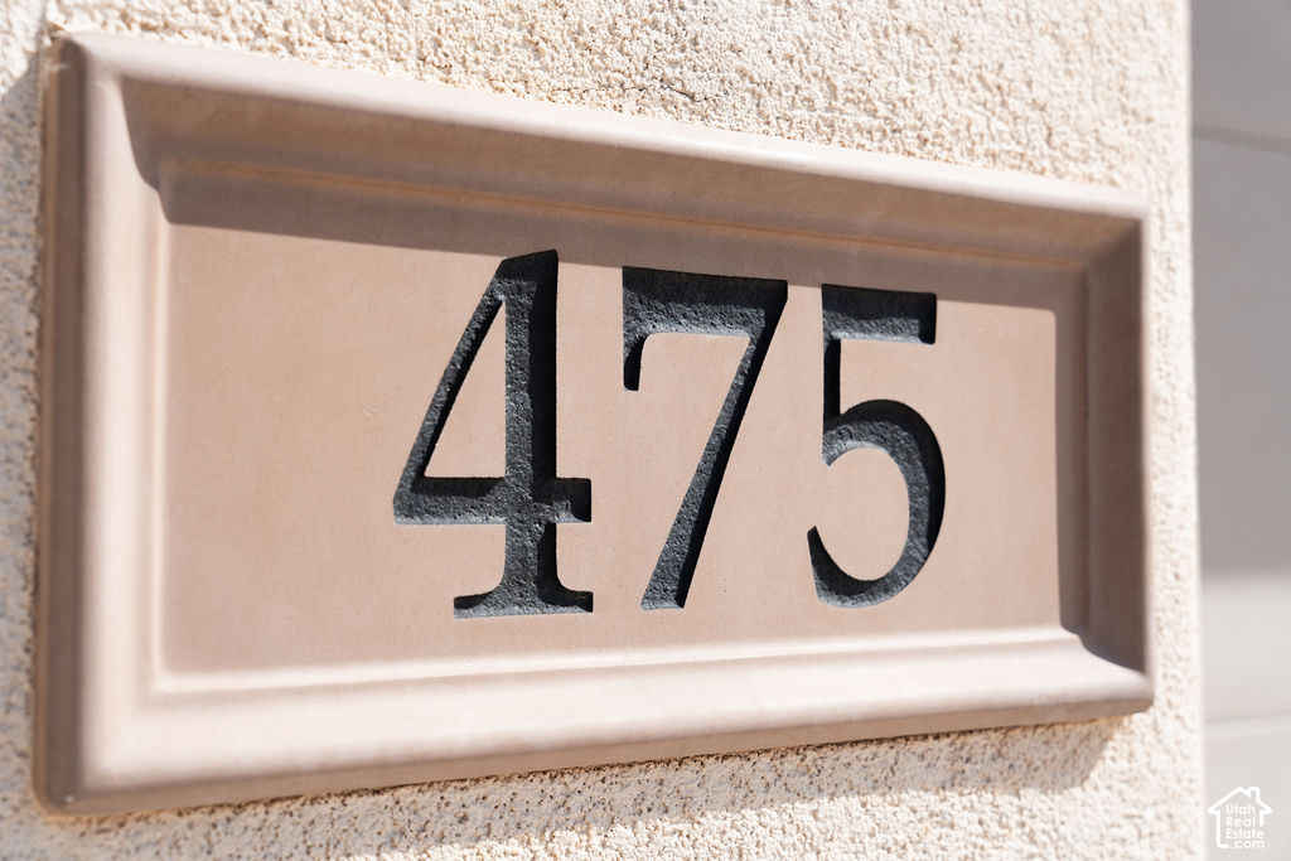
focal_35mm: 48
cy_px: 430
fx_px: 1714
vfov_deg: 28.2
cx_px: 646
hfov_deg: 41.3
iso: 250
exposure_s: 1/640
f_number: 6.3
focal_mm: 47.8
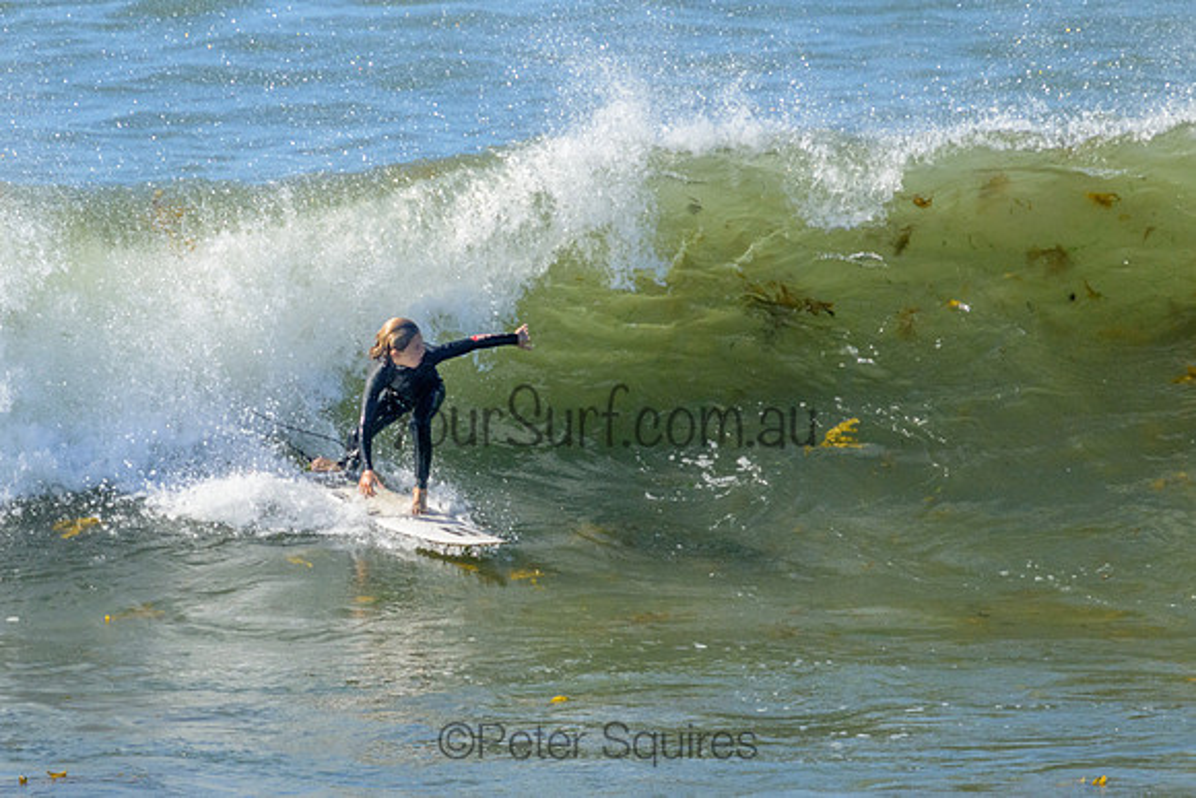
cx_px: 403
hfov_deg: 1.9
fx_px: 35263
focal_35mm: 1061
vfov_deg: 1.3
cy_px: 333
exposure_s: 1/2000
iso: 1800
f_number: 11
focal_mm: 800
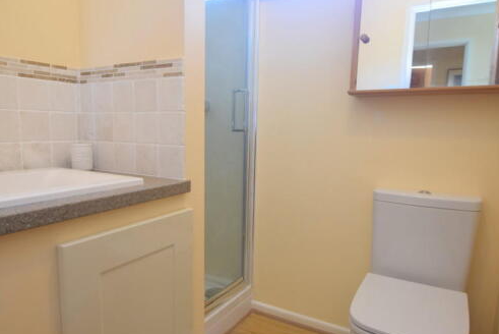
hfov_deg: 73.4
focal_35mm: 24
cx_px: 218
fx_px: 333
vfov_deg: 52.9
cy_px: 195
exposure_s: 1/30
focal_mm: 12
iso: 800
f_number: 3.8
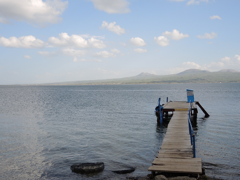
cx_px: 120
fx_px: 319
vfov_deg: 31.5
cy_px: 90
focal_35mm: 46
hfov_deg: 41.2
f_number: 2.5
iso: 80
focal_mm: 9.9
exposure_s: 1/1250
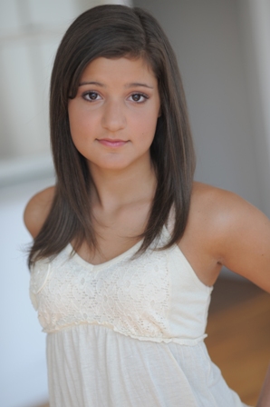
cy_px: 204
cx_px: 135
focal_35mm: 85
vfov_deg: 23.9
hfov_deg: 16.0
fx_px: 958
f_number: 2.2
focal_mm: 85
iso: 200
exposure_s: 1/320
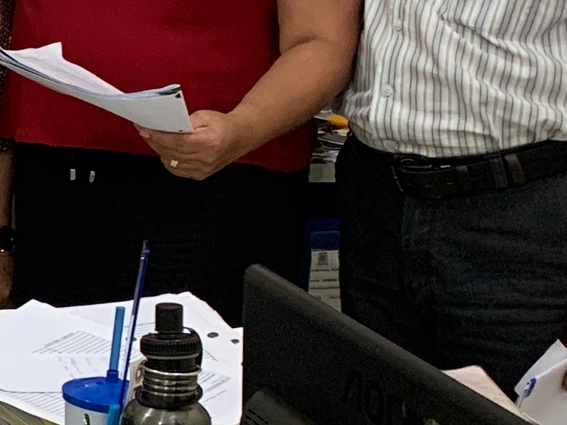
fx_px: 2196
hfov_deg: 12.5
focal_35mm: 134
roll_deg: +0.5
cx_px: -656
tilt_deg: -14.0
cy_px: 258
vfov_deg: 11.1
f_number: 1.8
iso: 80
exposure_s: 1/60
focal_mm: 4.25
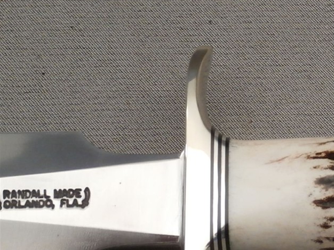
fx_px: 1332
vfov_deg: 10.7
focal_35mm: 138
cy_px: 214
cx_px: 384
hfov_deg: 13.9
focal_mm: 10.76
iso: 400
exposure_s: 1/15
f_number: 4.2
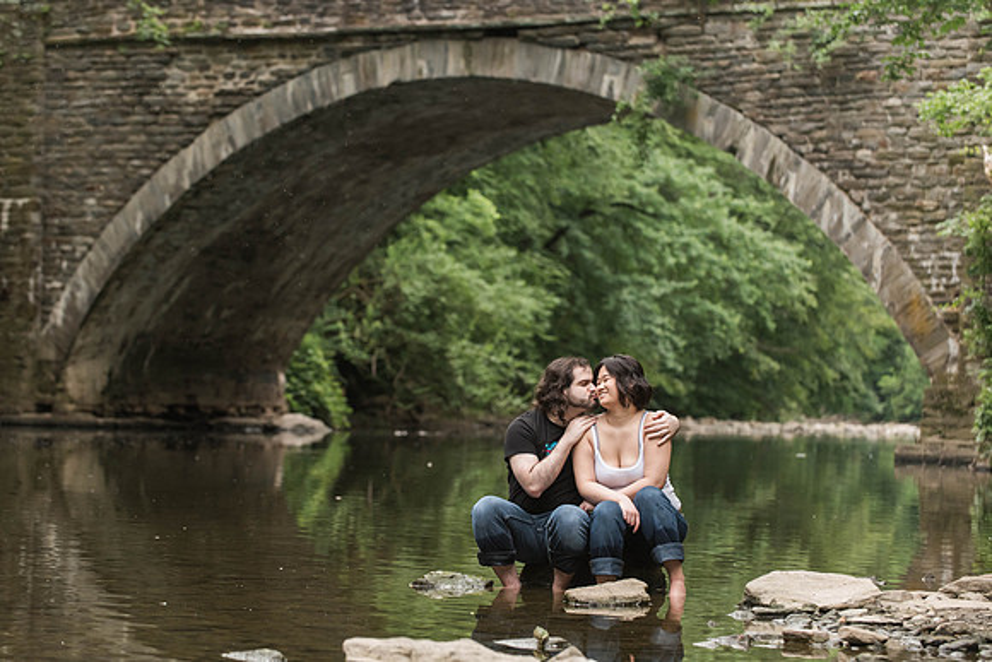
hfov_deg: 19.1
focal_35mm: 107
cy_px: 331
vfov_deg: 12.8
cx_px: 483
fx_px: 2946
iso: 1600
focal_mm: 102
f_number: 4
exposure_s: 1/250
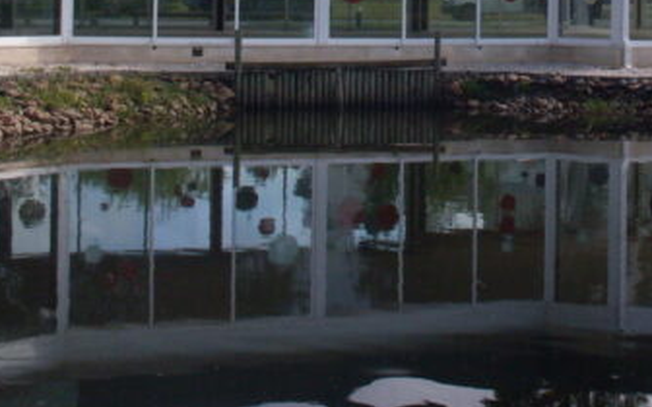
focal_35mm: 90
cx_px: 528
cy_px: -117
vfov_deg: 14.0
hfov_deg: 22.7
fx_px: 1599
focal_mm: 6.3
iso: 80
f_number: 8.4
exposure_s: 1/125
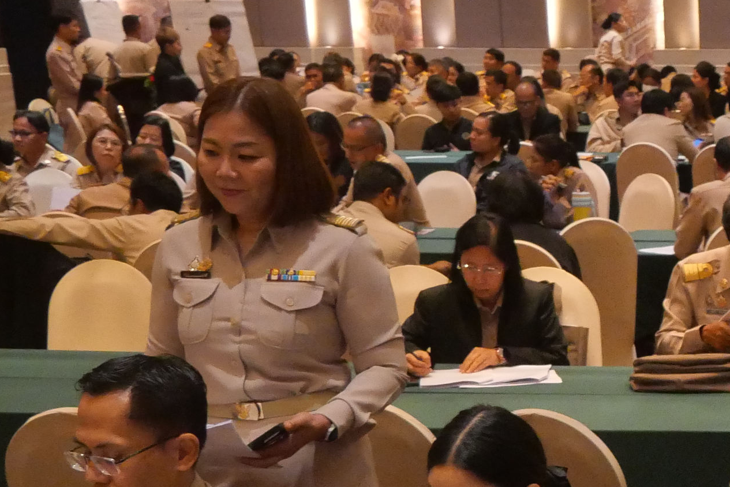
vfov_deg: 14.7
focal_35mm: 91
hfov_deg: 20.1
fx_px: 1846
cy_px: 510
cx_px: 1008
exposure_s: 1/125
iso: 3200
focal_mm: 15
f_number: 4.5
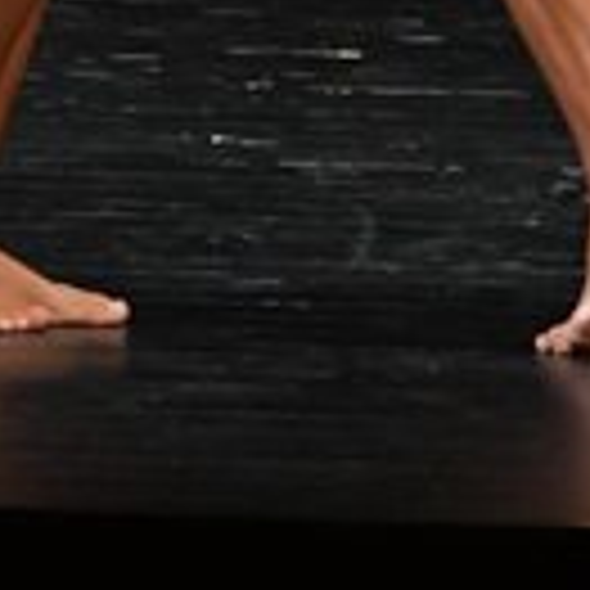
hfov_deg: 1.5
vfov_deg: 1.5
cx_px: -354
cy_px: -473
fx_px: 21867
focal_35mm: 1134
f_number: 5.6
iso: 3200
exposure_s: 1/400
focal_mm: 150
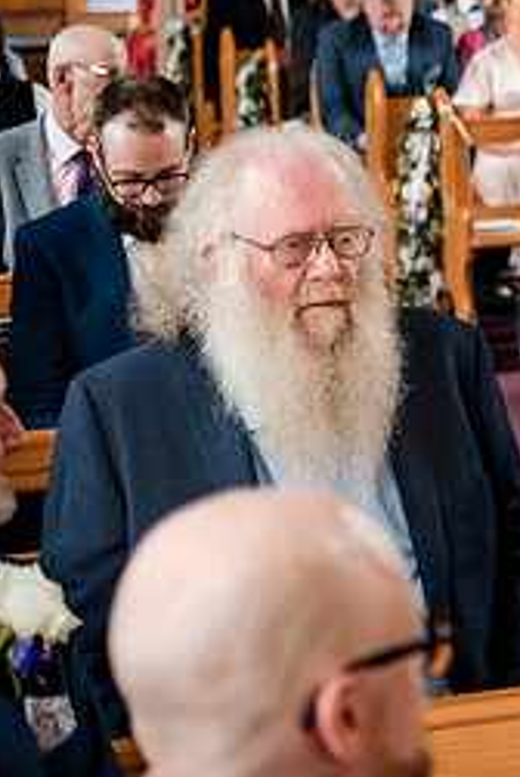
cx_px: 885
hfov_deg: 10.8
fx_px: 2593
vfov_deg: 16.9
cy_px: 187
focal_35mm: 120
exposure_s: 1/500
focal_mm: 35
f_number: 1.8
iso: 1600
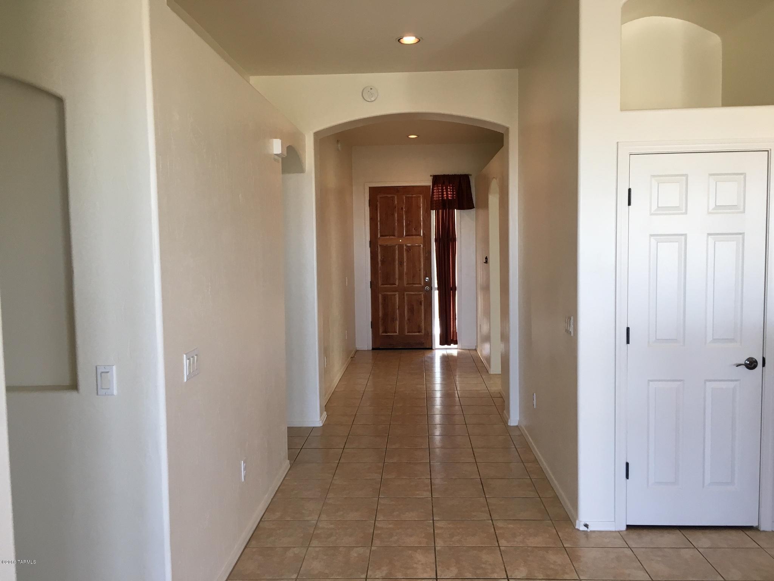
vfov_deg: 48.2
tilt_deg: -2.7
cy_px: 290
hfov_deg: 61.7
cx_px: 387
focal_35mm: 29
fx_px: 648
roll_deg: +1.7
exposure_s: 1/30
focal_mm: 4.15
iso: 32
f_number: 2.2
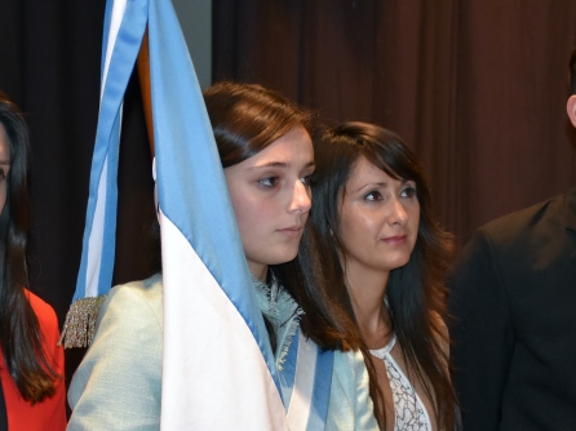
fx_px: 2644
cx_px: 337
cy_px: 327
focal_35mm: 159
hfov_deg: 12.4
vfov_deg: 9.3
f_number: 4.5
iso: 900
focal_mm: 48
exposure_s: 1/60
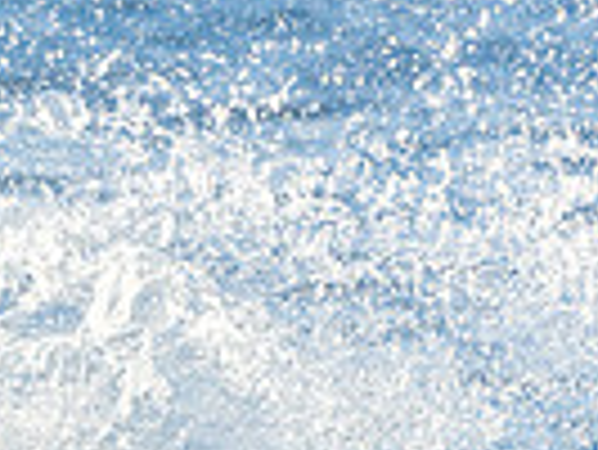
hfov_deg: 0.6
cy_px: 646
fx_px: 54414
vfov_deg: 0.5
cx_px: -162
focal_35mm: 3147
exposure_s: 1/1250
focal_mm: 500
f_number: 5.6
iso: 280
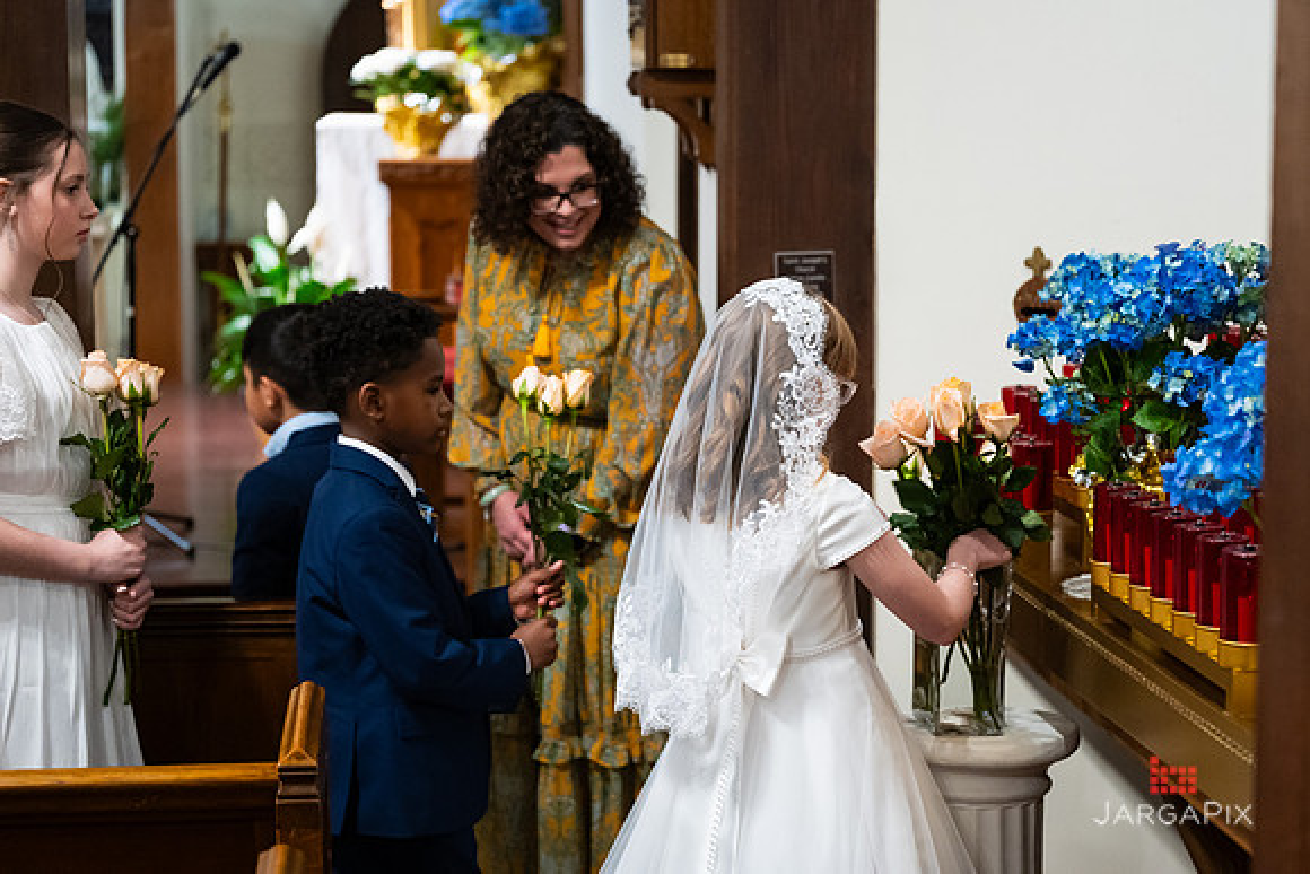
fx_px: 2685
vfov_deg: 18.5
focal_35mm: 74
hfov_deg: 27.4
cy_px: 423
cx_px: 677
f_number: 3.2
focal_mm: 70
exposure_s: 1/160
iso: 3200
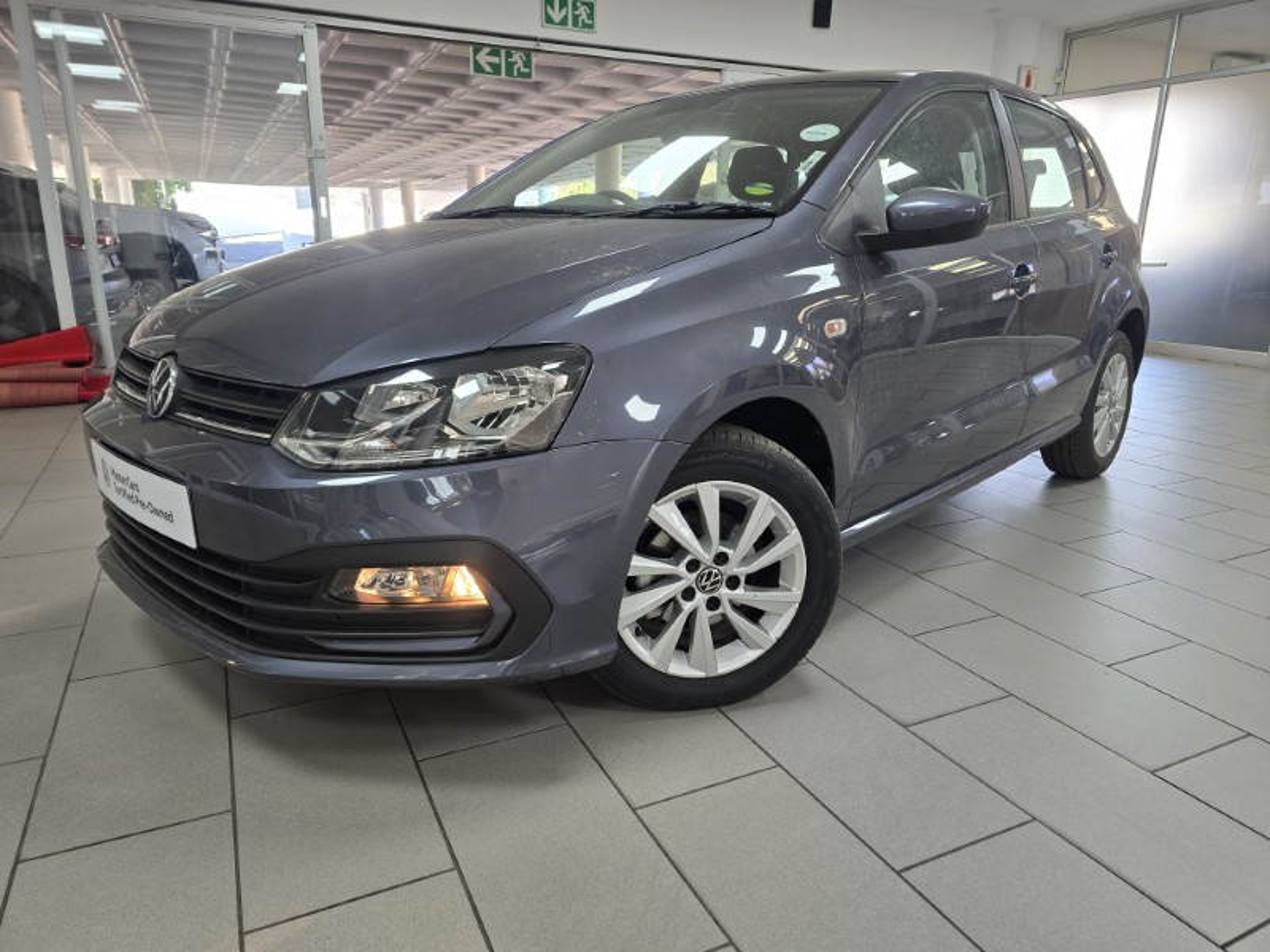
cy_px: 476
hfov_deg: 73.9
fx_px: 844
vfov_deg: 58.9
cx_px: 635
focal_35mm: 23
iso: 100
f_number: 1.7
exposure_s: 1/100
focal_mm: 6.3
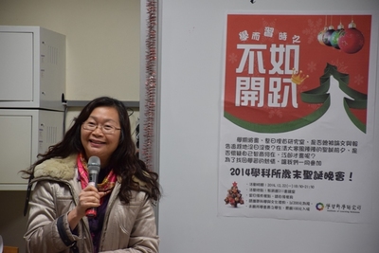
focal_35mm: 174
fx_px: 1832
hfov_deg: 11.8
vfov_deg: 7.9
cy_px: 126
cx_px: 190
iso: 640
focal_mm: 116
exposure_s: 1/60
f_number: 5.6
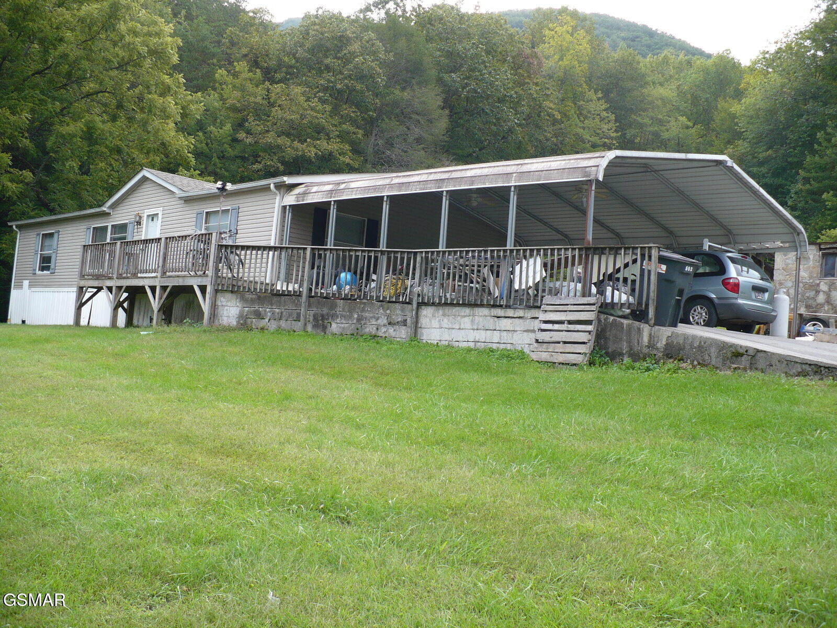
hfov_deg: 50.1
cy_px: 314
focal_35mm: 37
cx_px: 418
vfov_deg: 38.7
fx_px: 895
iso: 100
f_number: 2.8
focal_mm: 6.1
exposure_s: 1/320
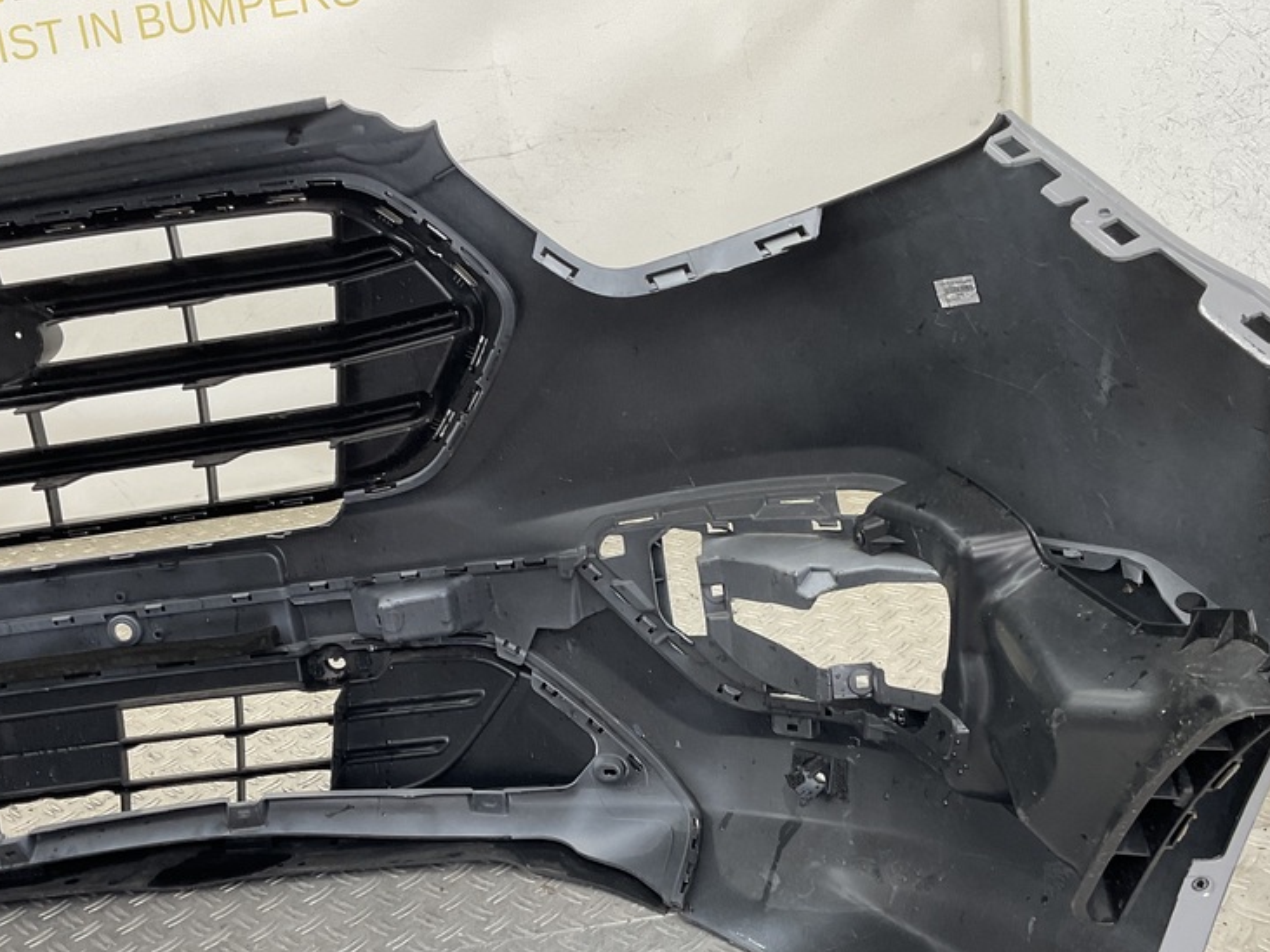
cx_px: 657
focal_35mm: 40
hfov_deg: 46.8
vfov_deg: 35.8
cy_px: 587
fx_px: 1467
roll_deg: +7.5
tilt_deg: -25.5
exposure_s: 1/100
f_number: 1.8
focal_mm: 3
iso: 40
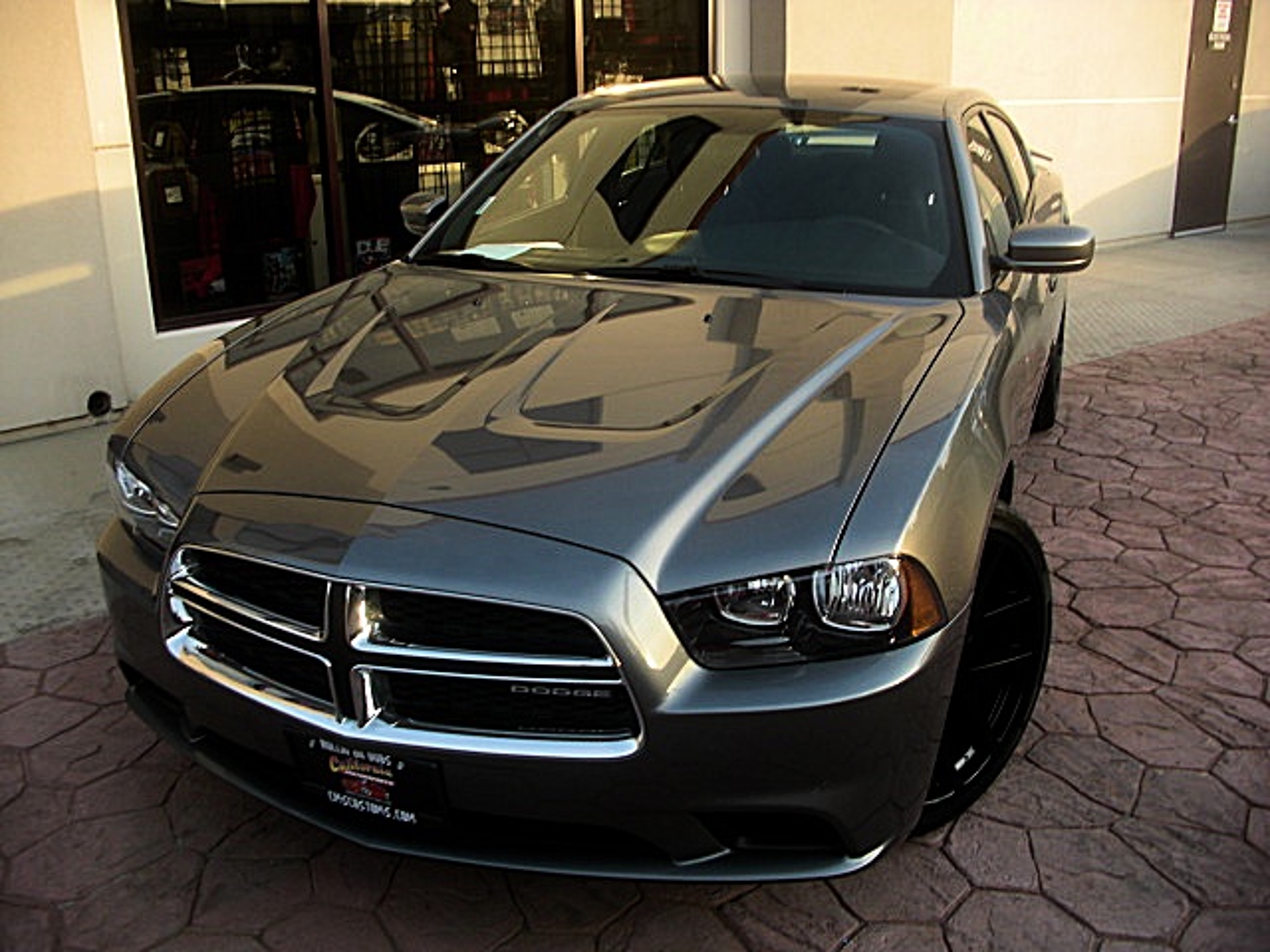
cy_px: 476
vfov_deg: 39.7
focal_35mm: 36
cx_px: 635
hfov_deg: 51.4
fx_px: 1321
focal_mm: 6.3
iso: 50
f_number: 2.8
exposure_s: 1/125
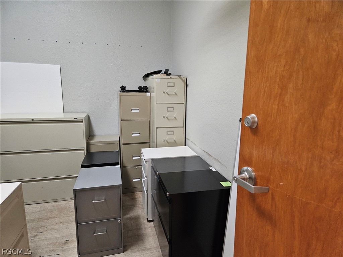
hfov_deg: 73.9
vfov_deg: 58.9
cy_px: 128
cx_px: 172
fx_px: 228
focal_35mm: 23
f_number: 1.8
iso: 1000
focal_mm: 5.4
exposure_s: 1/120
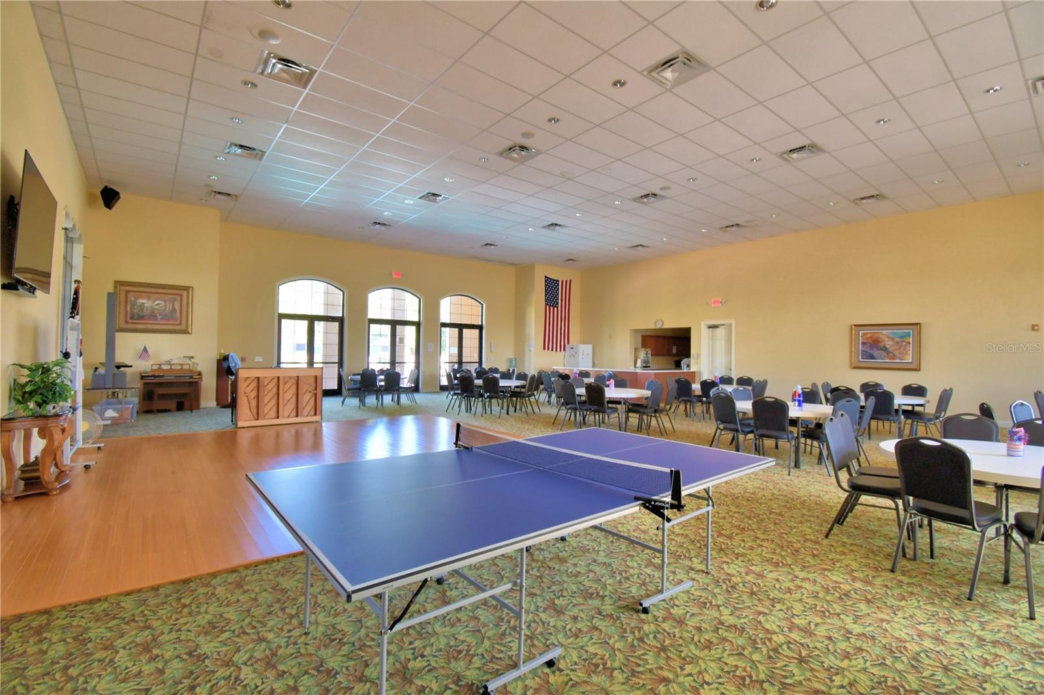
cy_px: 348
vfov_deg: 77.3
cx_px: 522
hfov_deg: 100.4
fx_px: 435
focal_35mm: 15
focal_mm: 10
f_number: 4.5
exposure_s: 1/30
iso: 450
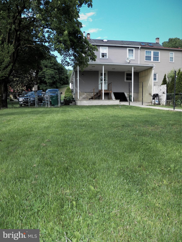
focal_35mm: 28
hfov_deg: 49.7
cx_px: 91
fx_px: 196
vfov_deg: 63.4
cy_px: 121
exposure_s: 1/500
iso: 125
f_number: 4
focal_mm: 4.9
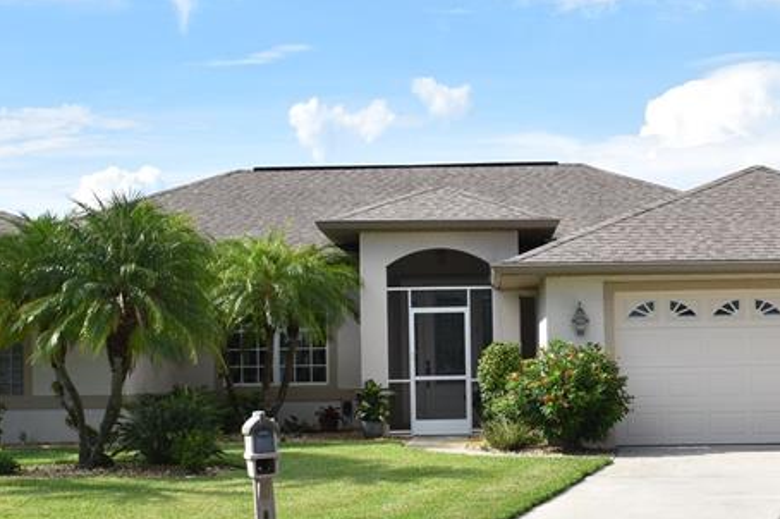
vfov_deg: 15.5
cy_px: 308
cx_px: 409
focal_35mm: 88
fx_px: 1905
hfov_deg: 23.1
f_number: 10
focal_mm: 26
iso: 200
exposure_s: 1/400
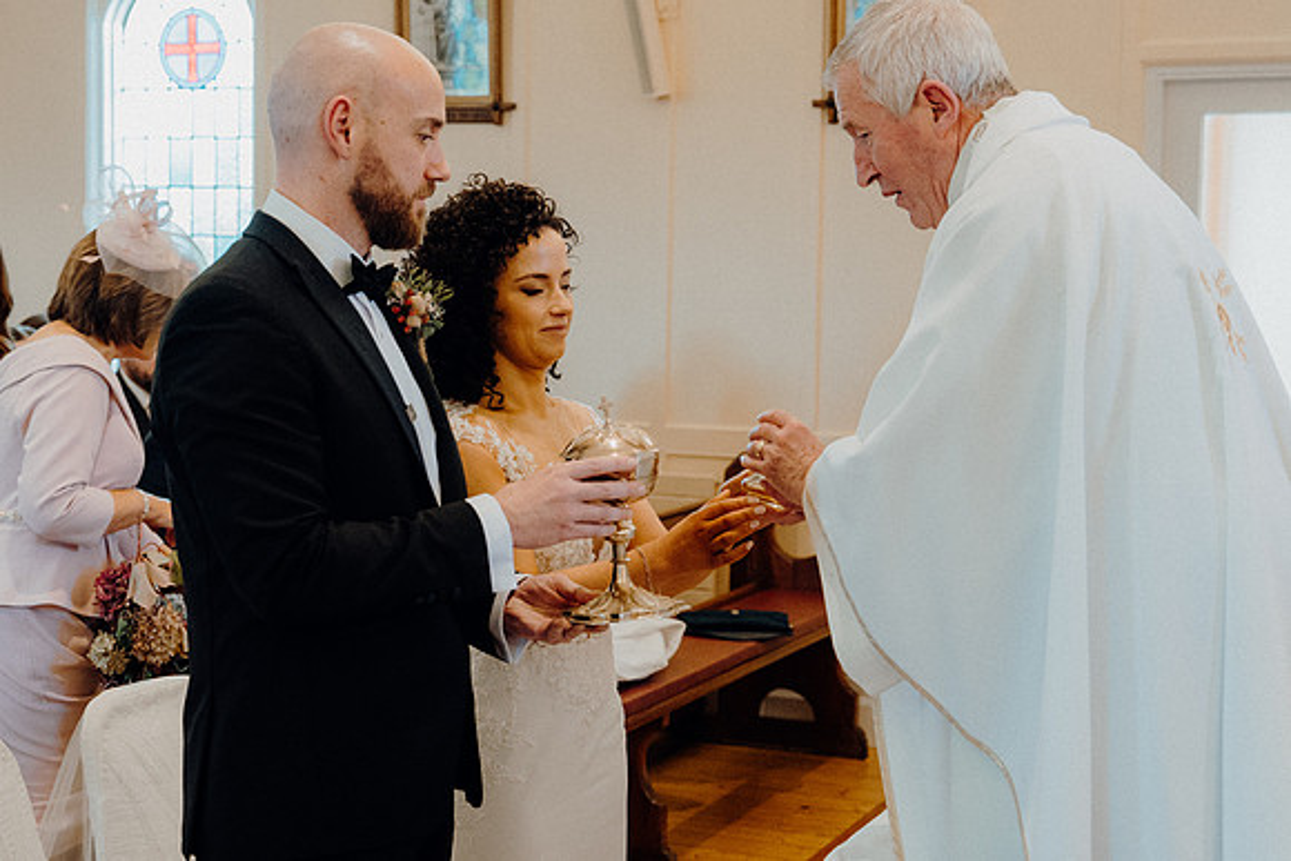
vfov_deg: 22.6
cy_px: 430
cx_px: 646
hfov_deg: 33.4
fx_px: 2152
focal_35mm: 60
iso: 2000
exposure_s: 1/160
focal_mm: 40
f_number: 3.5
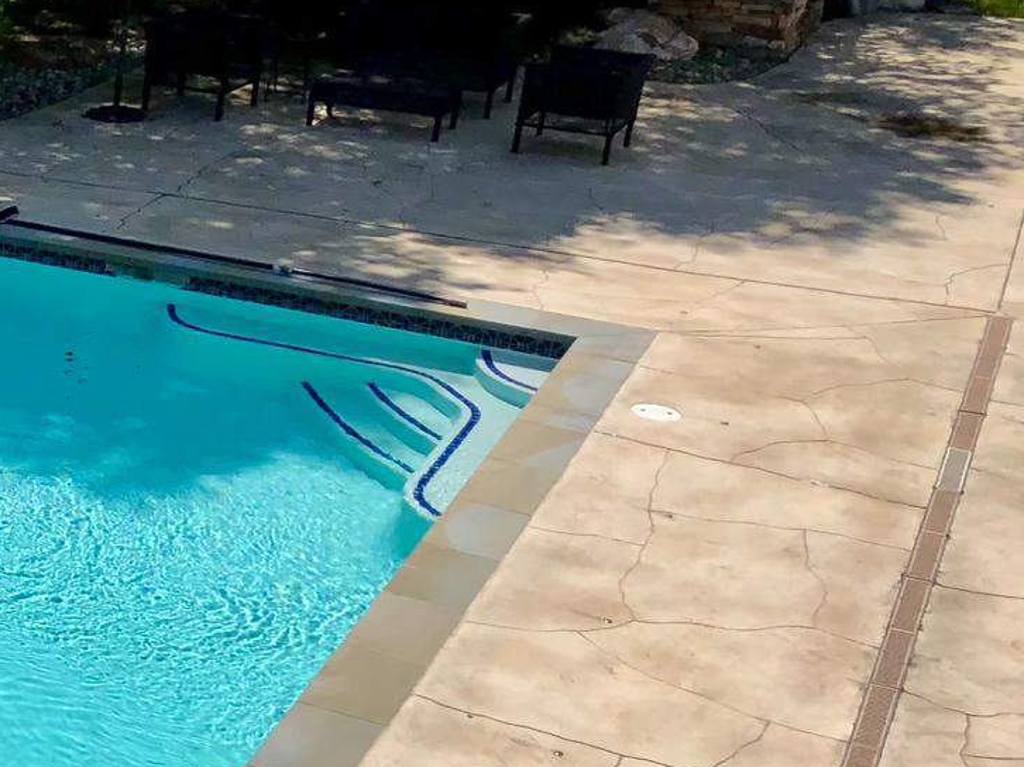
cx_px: -386
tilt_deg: -28.9
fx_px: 2336
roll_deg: -1.5
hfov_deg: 21.7
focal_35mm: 79
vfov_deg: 18.4
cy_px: 682
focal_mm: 3.99
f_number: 1.8
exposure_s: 1/4367
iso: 25
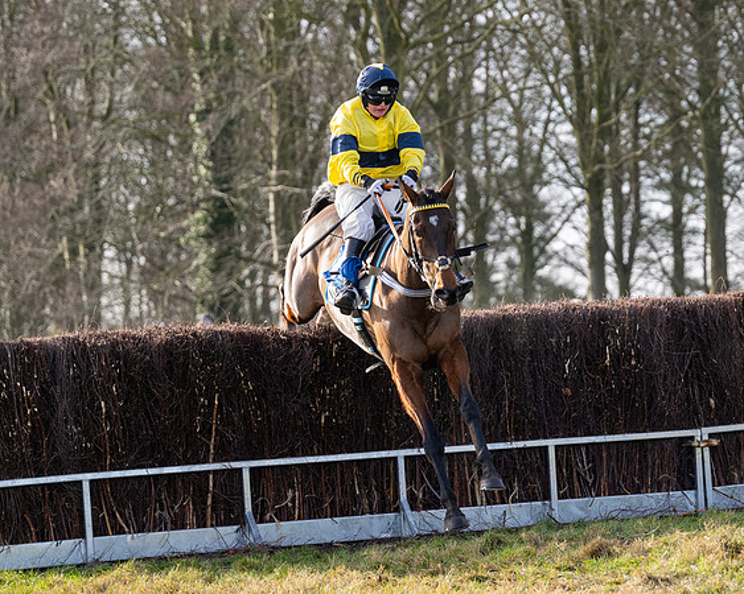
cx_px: 495
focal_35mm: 187
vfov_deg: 8.3
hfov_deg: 10.3
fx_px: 4119
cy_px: 302
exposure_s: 1/1600
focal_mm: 135
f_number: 4
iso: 800
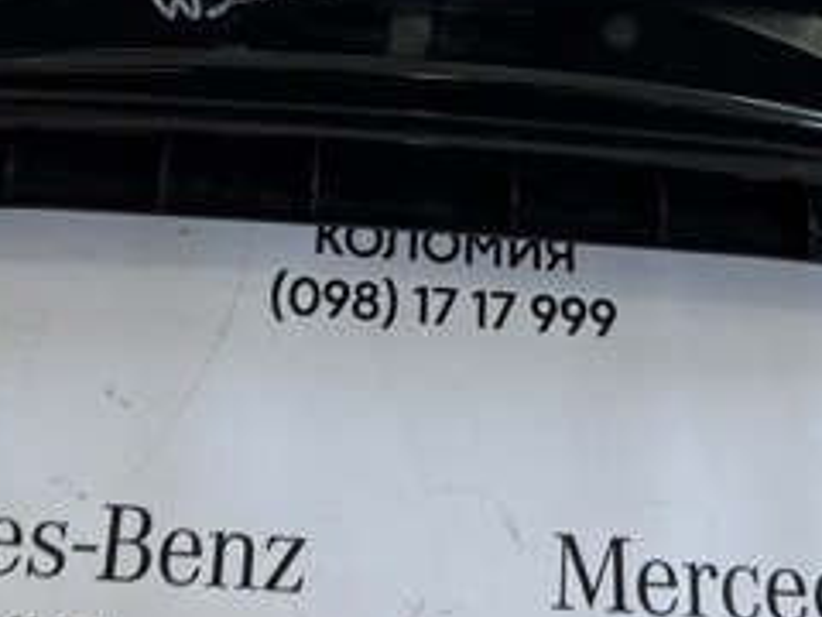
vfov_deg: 22.1
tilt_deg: -64.3
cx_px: 397
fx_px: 1520
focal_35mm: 64
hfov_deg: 30.3
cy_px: 7
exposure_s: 1/115
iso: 200
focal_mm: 6.76
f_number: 1.78
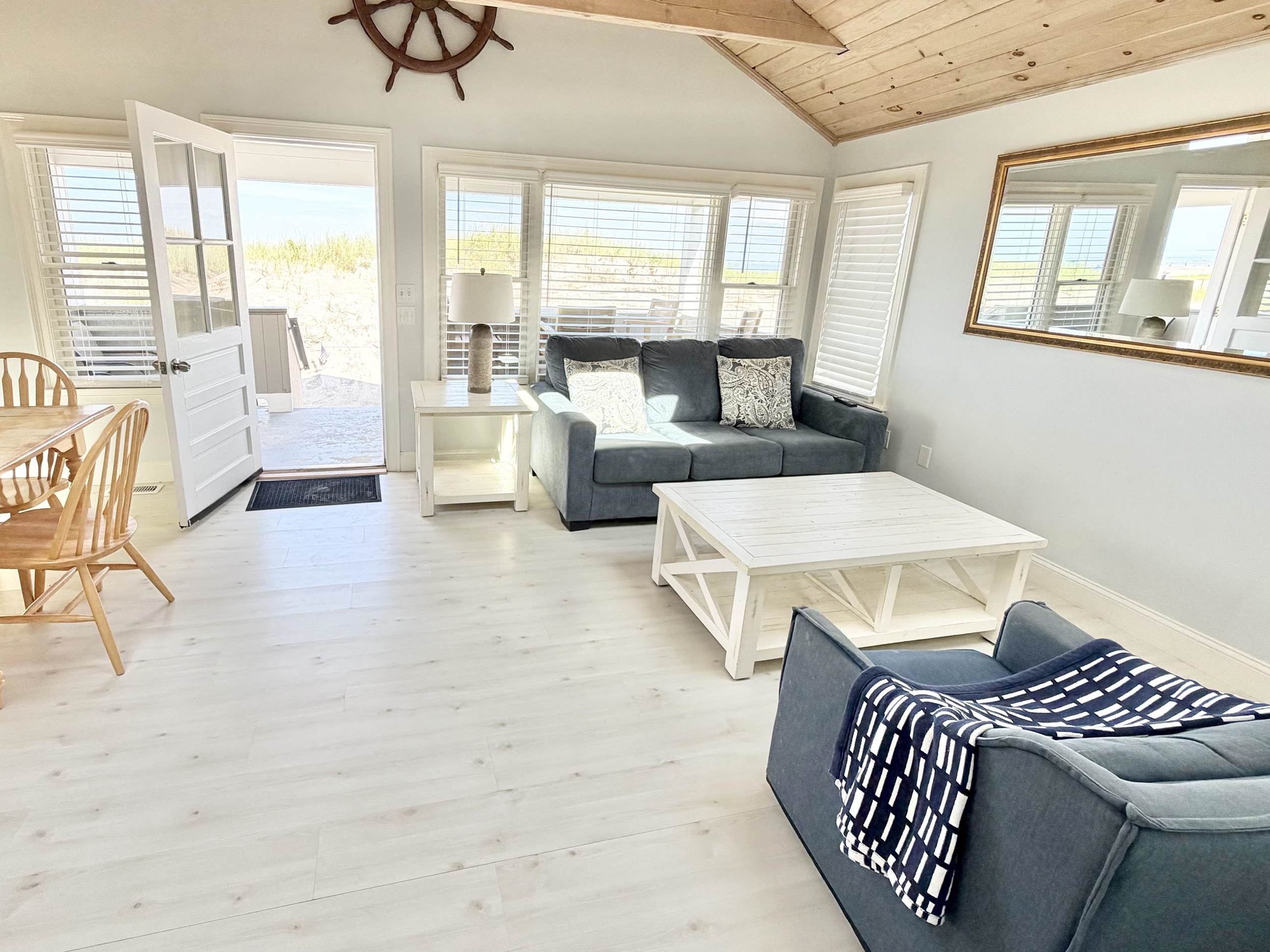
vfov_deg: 74.4
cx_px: 528
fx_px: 624
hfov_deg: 90.2
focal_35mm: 17
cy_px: 421
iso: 64
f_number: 2.2
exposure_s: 1/166
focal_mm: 2.22
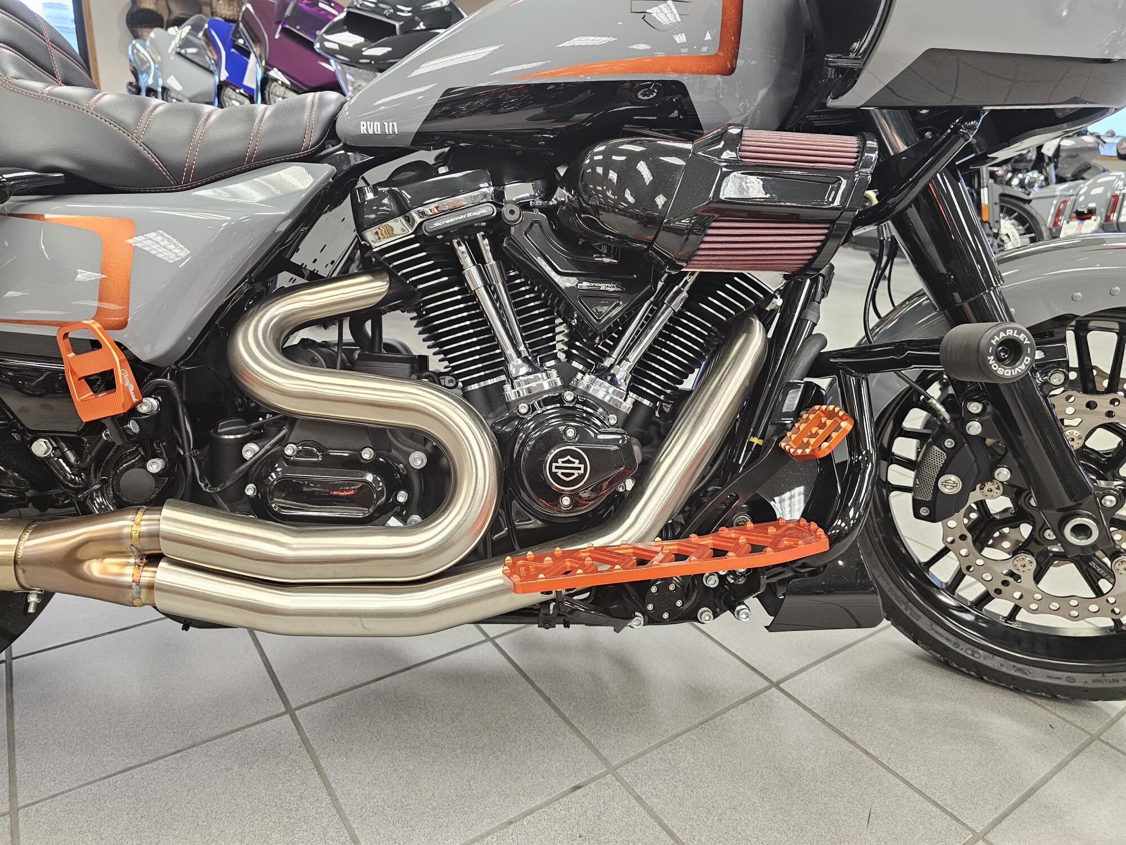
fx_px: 748
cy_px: 422
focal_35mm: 23
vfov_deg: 58.9
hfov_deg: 73.9
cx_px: 563
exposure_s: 1/120
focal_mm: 6.3
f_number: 1.7
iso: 640
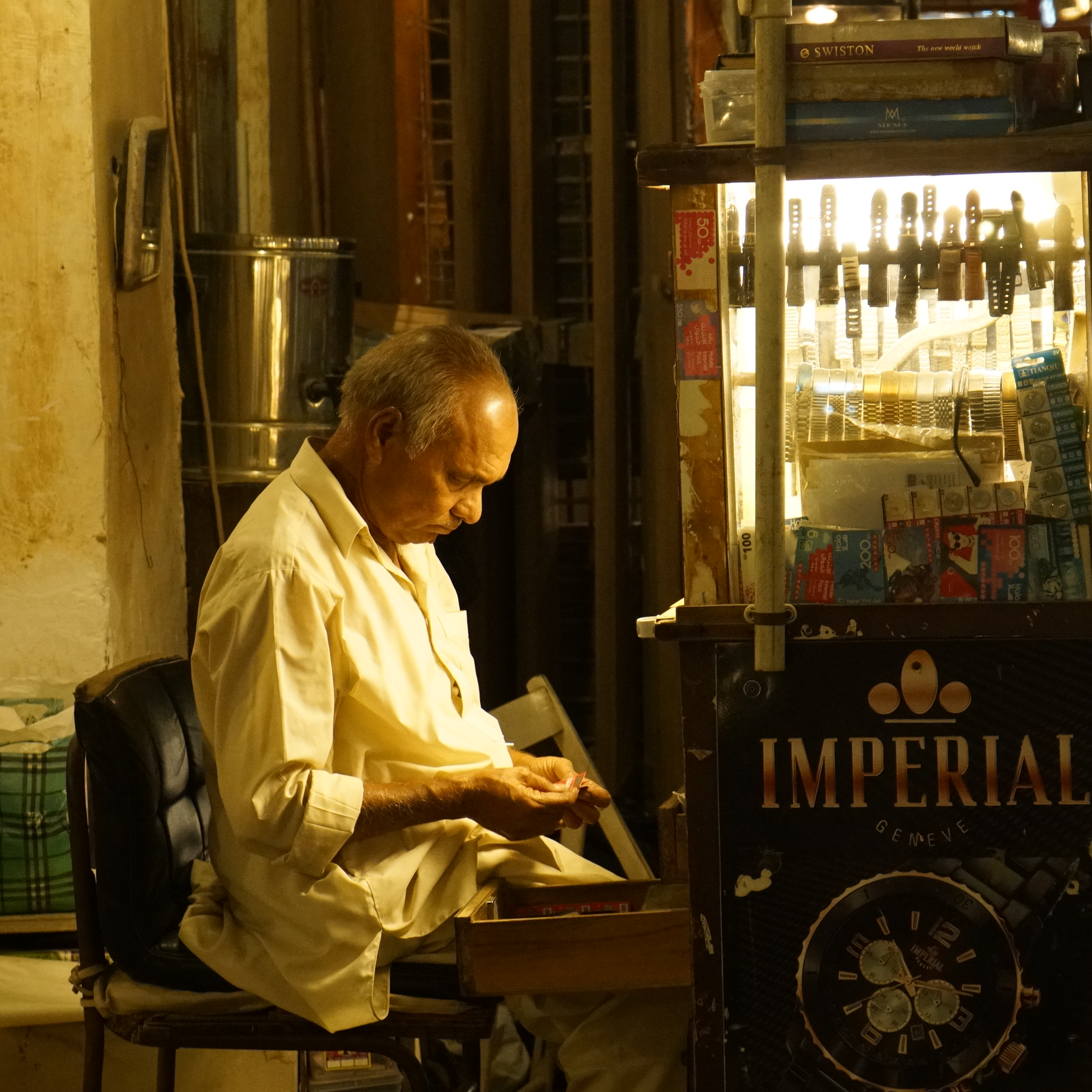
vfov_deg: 15.2
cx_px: 619
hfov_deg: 15.2
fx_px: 4104
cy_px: 573
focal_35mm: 115
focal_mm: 70
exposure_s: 1/60
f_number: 5.6
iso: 5000
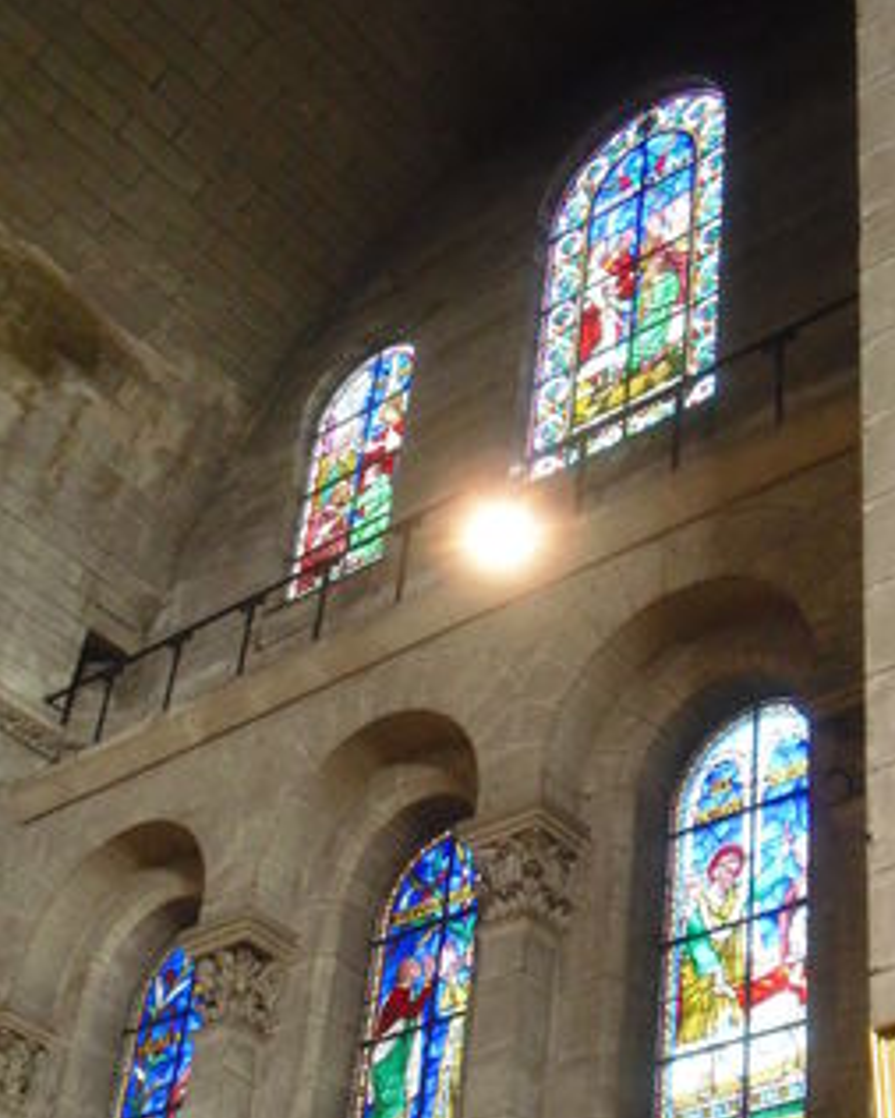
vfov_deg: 27.8
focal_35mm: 68
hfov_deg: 22.5
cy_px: 693
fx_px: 2250
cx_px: 470
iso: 400
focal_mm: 9.3
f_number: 3.7
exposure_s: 1/13
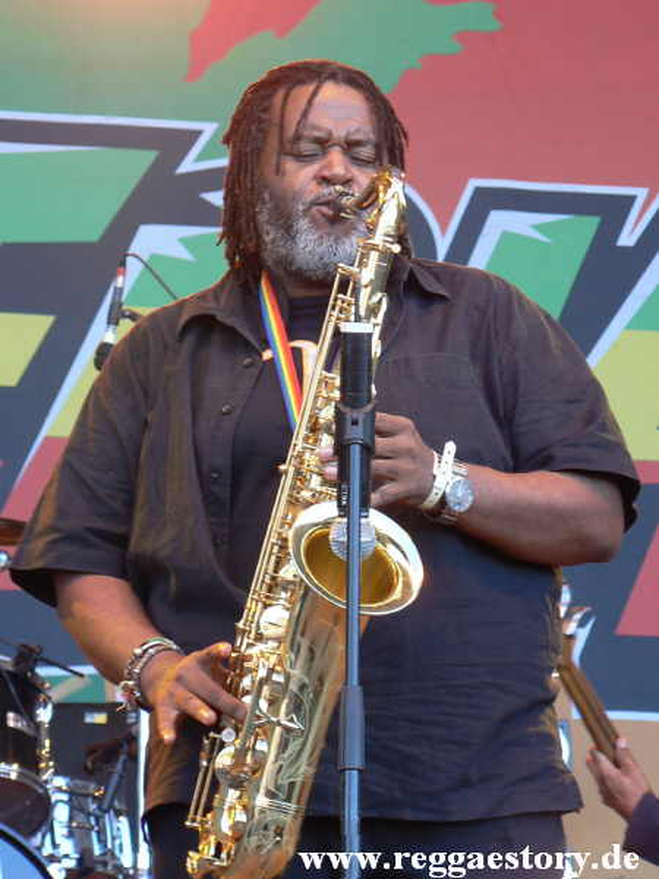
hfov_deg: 8.2
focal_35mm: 181
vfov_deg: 10.9
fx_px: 4594
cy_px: 440
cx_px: 330
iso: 64
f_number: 3.3
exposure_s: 1/40
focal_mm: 31
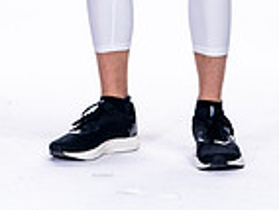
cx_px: 143
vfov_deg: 4.1
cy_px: -230
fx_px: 2923
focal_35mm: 362
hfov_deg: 5.5
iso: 400
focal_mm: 119
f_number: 5.6
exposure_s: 1/250
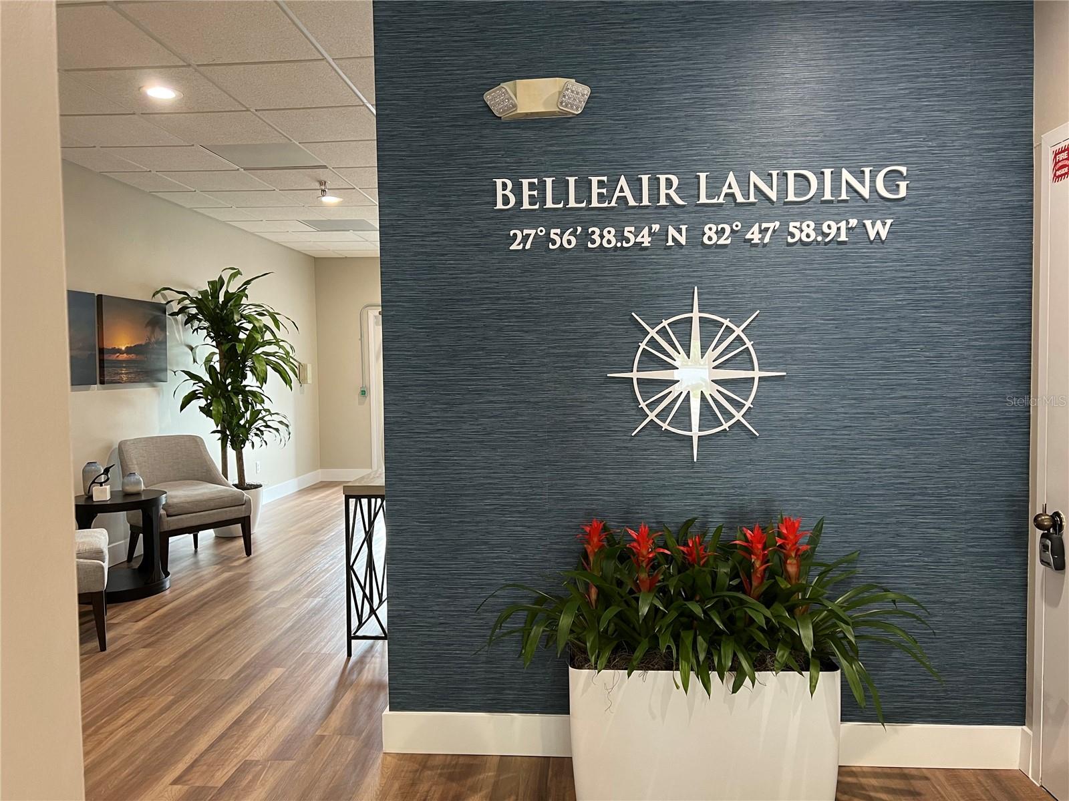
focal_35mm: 26
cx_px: 534
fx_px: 803
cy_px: 400
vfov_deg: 53.1
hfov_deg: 67.3
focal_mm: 5.7
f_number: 1.5
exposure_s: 1/41
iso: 160
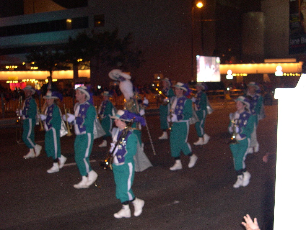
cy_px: 115
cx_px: 153
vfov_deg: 37.7
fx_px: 336
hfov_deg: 49.0
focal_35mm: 38
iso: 400
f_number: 2.8
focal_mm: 8
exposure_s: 1/60
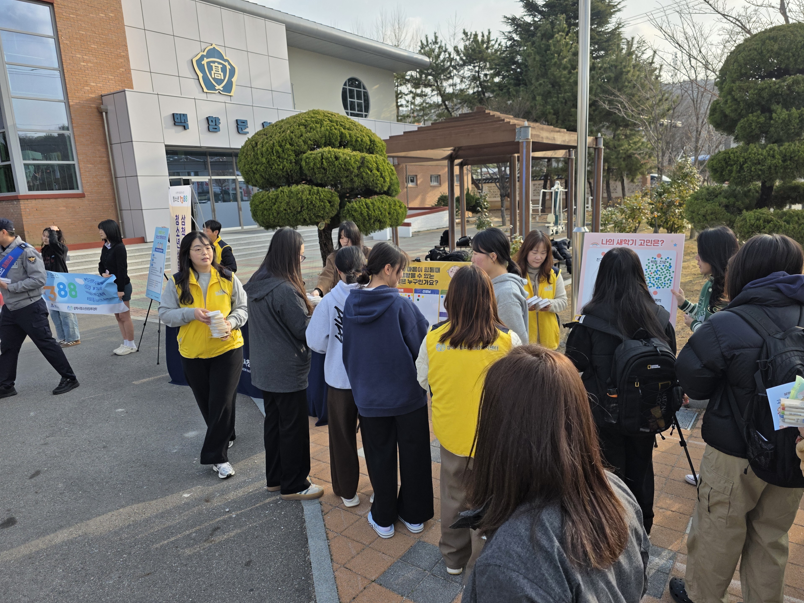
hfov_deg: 71.6
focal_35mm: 24
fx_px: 557
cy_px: 293
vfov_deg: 56.8
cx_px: 419
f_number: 1.7
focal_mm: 6.3
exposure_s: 1/4057
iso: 80
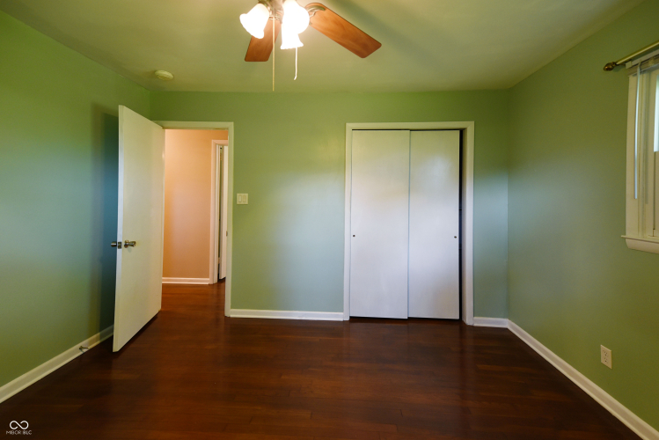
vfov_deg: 81.3
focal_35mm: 14
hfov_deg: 104.2
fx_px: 256
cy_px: 220
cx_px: 330
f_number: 2.8
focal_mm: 14
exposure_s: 1/100
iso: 640
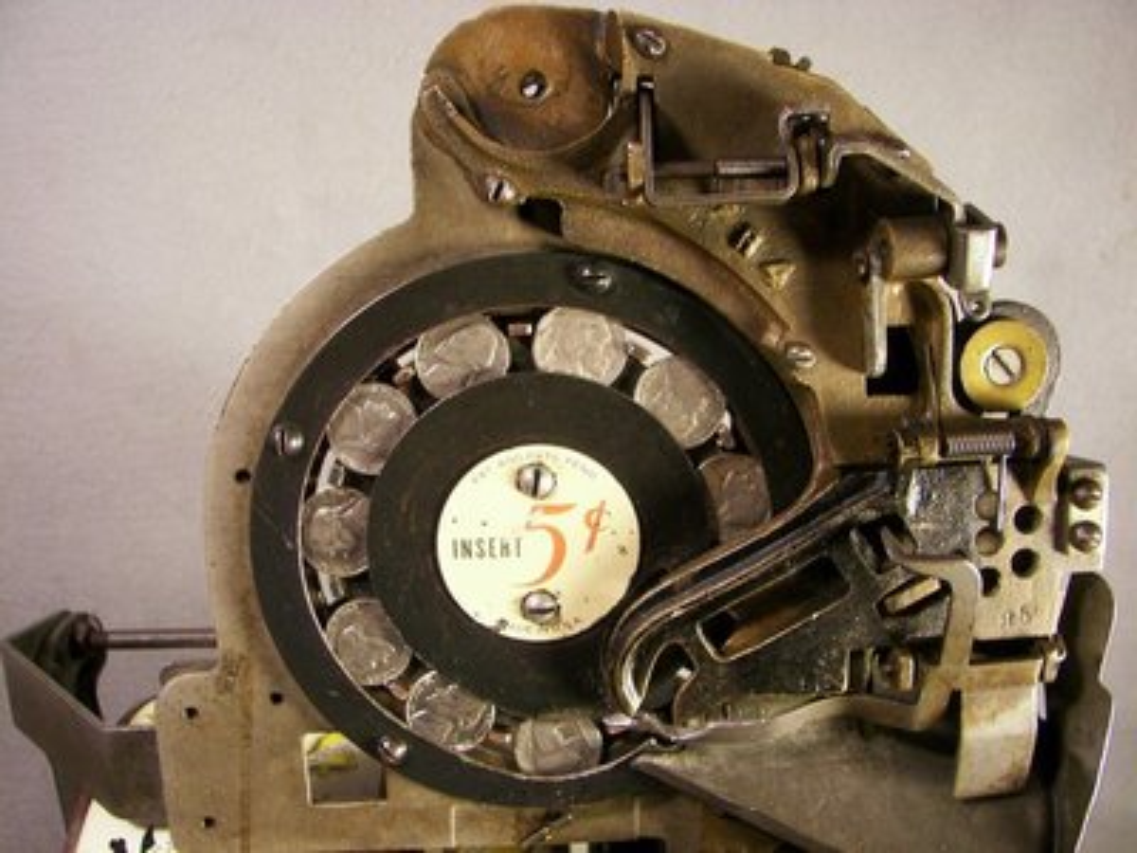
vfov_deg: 39.7
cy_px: 426
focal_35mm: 36
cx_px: 568
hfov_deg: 51.4
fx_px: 1182
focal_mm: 6
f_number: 2.8
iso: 100
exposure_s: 1/15
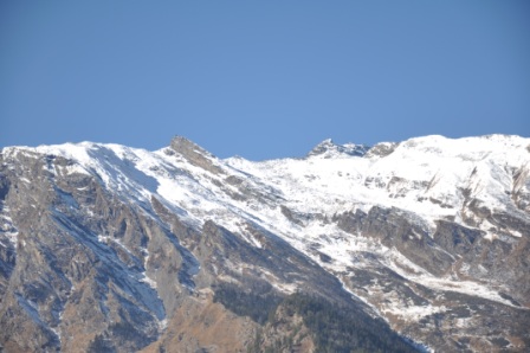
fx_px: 1986
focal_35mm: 135
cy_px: 176
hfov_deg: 15.2
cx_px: 265
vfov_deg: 10.1
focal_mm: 90
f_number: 5.6
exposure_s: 1/400
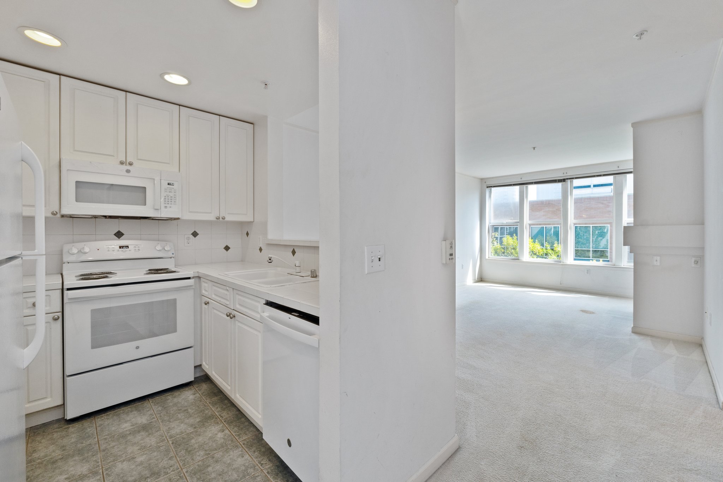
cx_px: 362
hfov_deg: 100.4
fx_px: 301
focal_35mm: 15
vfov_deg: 77.3
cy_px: 241
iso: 250
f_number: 9
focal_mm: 10
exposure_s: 1/30
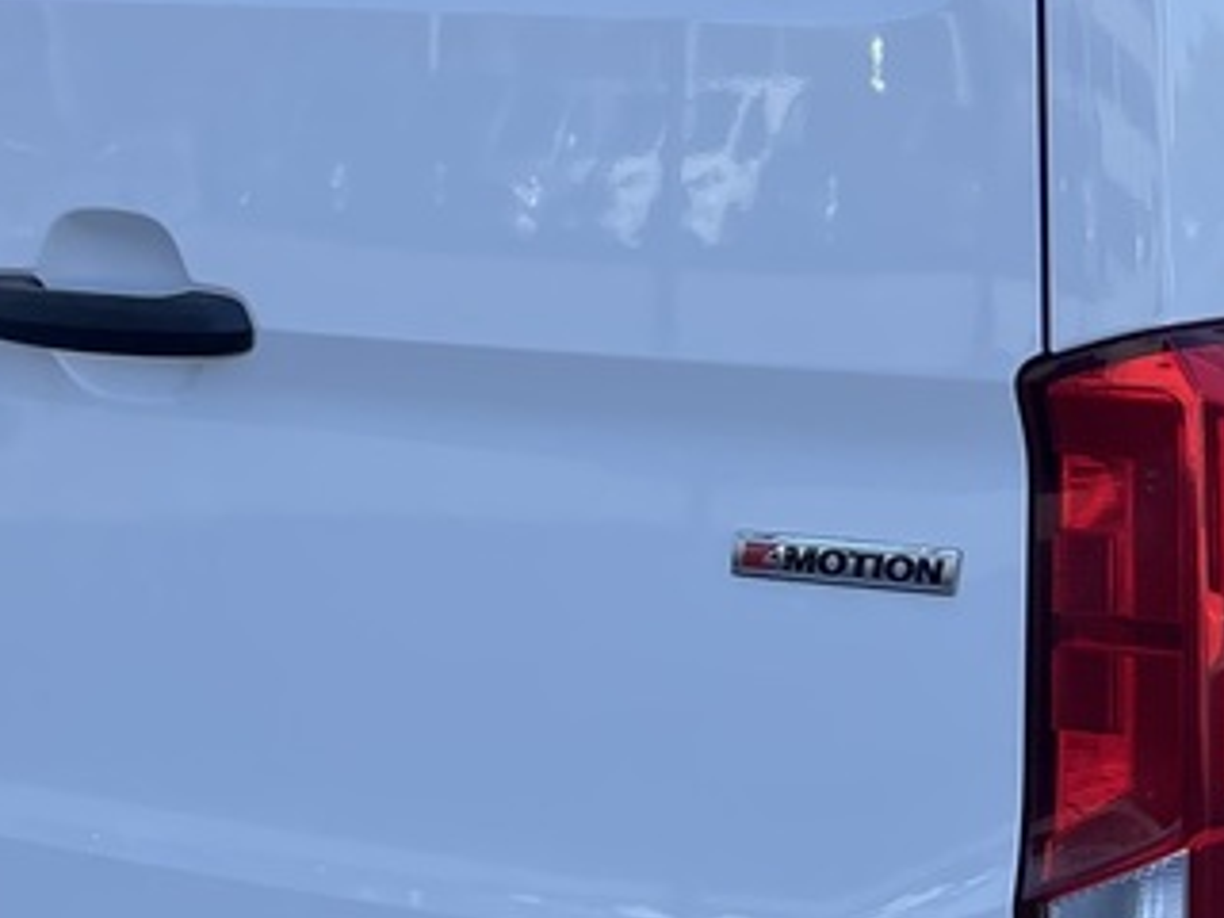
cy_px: 237
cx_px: 1641
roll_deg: +0.8
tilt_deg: -4.0
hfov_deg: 15.9
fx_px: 4137
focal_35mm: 117
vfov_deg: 12.6
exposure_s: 1/1135
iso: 32
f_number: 1.6
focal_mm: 4.2
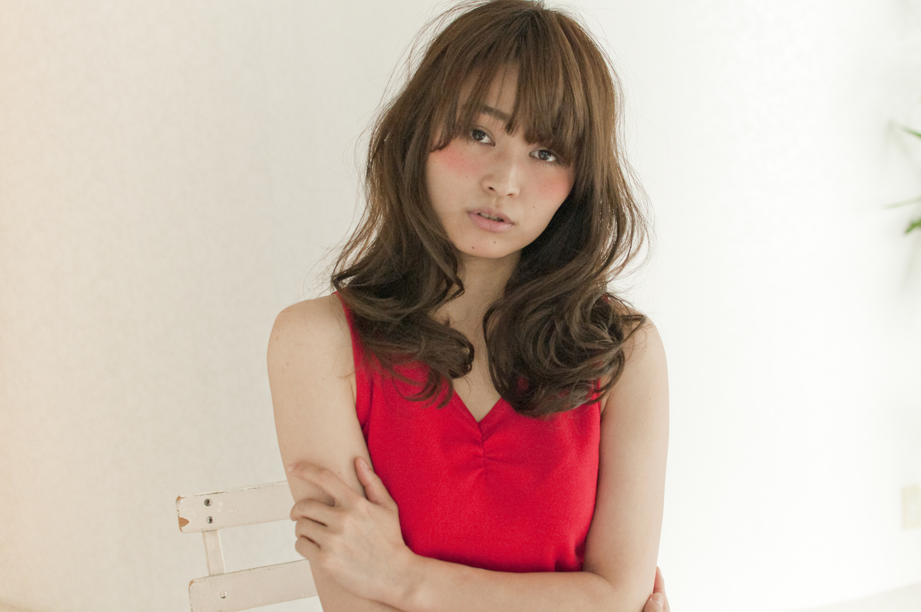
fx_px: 1341
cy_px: 306
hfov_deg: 37.9
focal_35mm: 52
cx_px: 460
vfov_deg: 25.7
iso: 800
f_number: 3.5
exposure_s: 1/400
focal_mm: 35
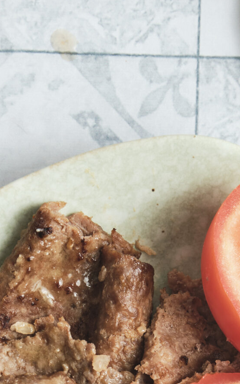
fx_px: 2303
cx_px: 159
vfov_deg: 9.3
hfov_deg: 6.0
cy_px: 519
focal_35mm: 220
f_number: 9
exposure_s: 1/100
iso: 200
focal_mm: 50.3
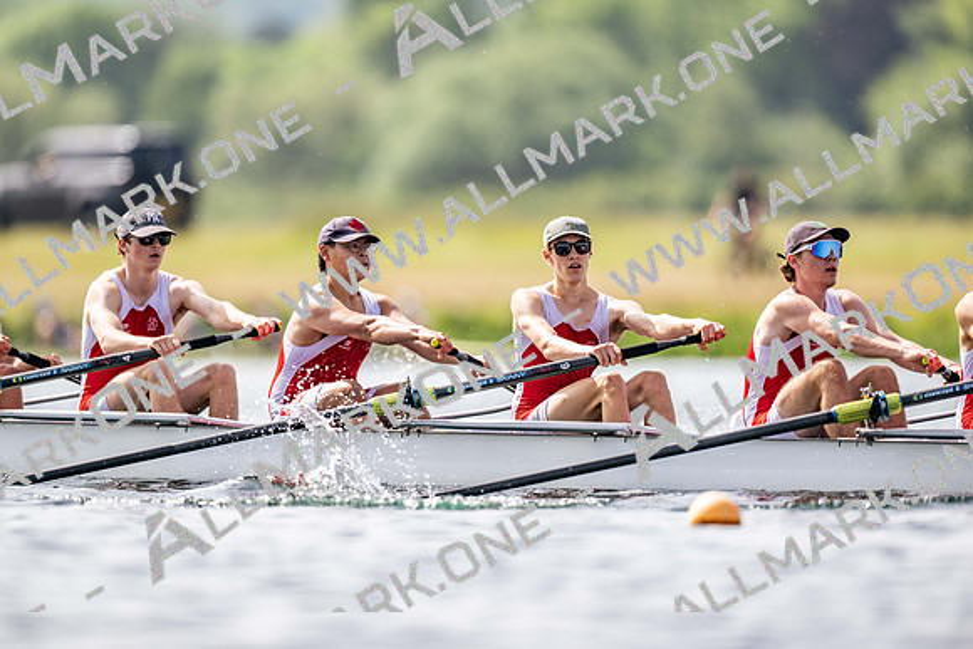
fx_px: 16220
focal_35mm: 600
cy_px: 324
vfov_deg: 2.3
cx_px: 486
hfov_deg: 3.4
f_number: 4
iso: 200
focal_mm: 600
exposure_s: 1/2500
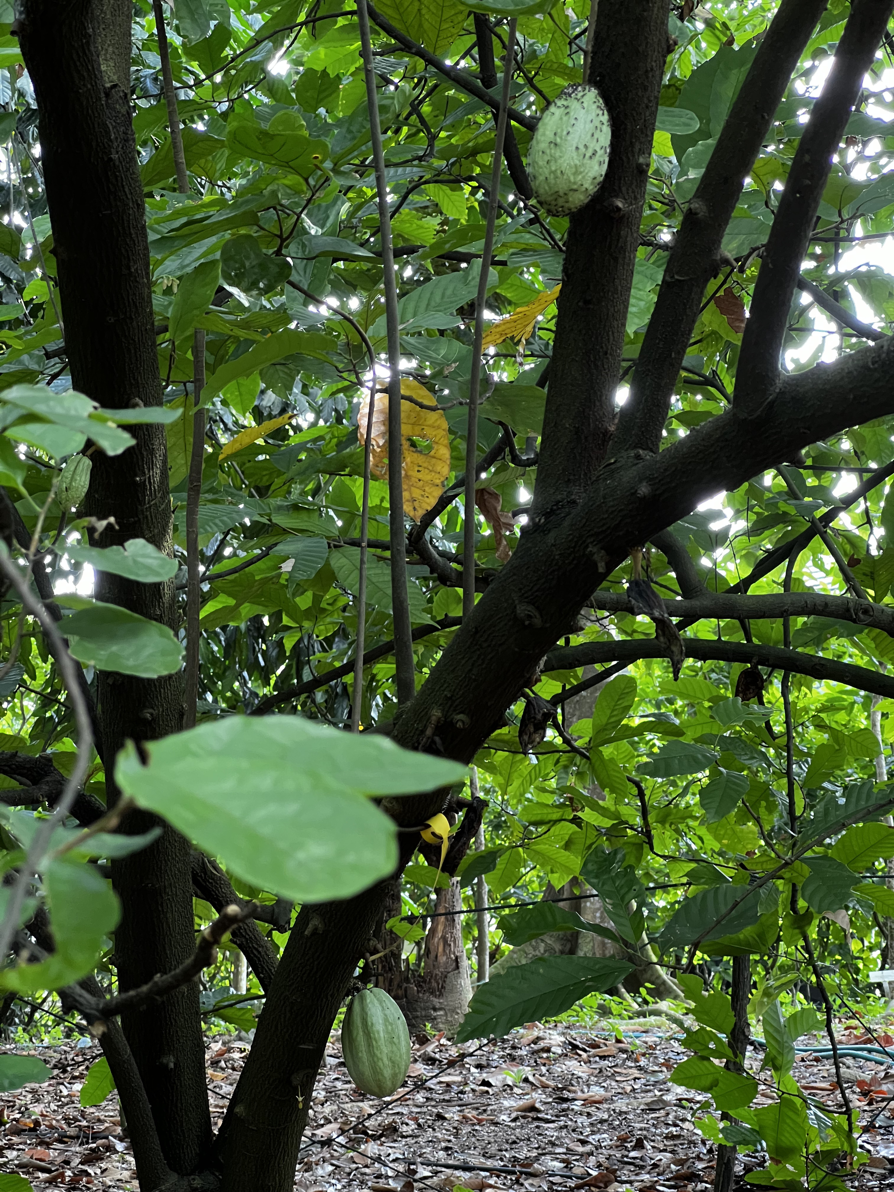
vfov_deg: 25.3
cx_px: 447
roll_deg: +1.2
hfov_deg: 19.1
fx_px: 2651
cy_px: 596
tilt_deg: +7.8
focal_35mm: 77
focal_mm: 9
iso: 250
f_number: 2.8
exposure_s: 1/60
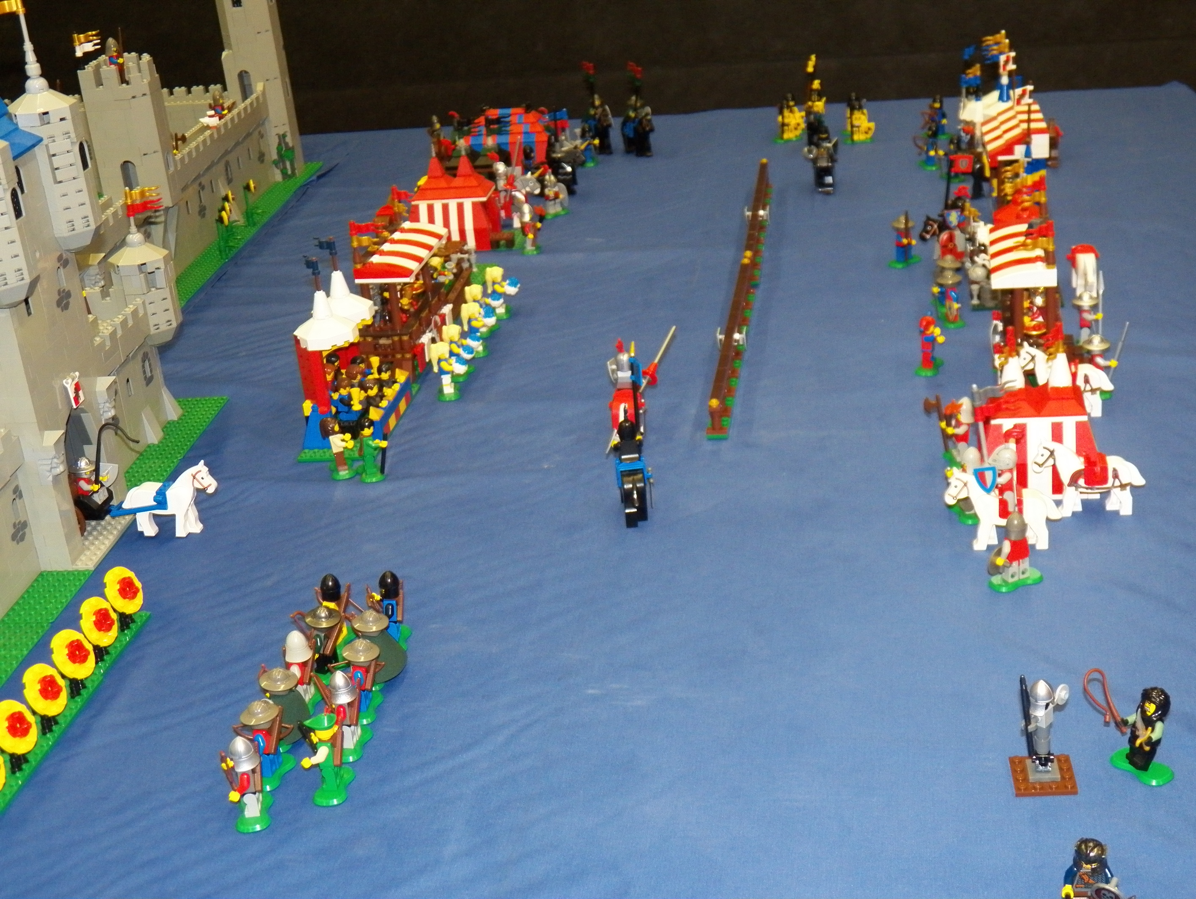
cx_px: 598
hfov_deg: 38.2
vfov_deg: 29.1
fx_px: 1729
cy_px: 450
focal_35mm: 50
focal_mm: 8.9
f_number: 3.2
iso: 400
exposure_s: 1/40
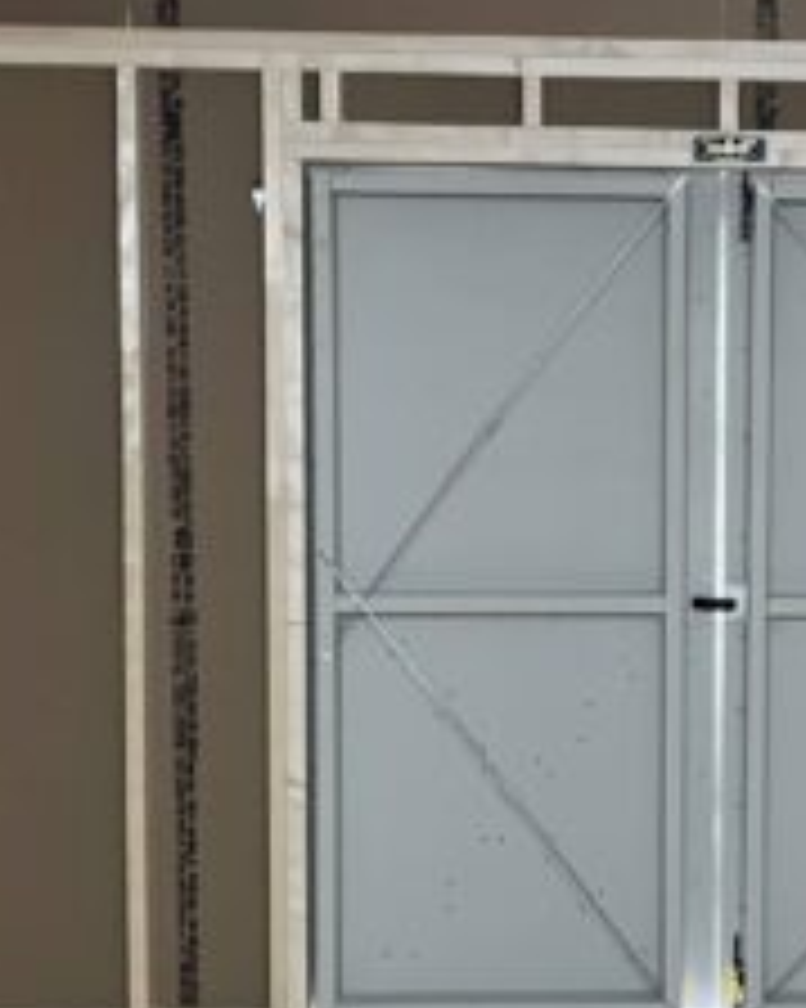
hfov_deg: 21.9
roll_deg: -0.3
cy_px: 531
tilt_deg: -5.8
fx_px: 2029
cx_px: 738
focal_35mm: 68
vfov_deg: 27.9
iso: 400
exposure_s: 1/60
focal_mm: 4.2
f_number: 1.6
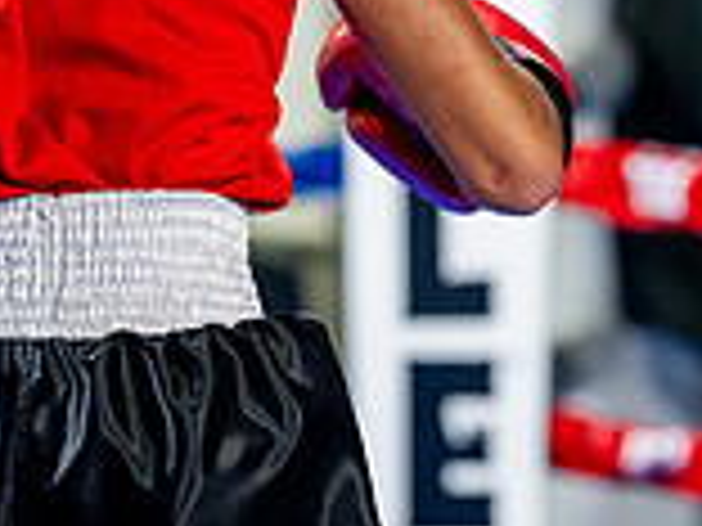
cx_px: 788
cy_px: 79
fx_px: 7098
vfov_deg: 4.2
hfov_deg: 5.6
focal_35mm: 350
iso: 4000
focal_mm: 98
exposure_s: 1/800
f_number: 2
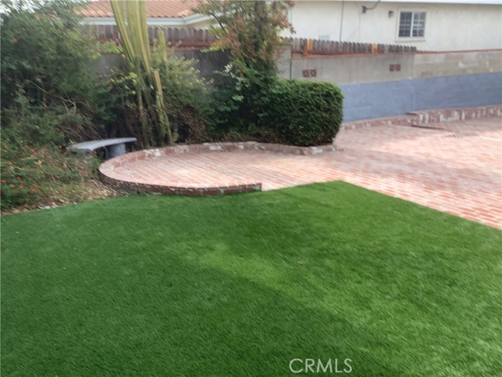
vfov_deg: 45.4
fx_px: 450
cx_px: 251
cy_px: 188
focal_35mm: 31
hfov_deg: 58.4
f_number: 2.4
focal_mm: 3.3
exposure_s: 1/263
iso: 25
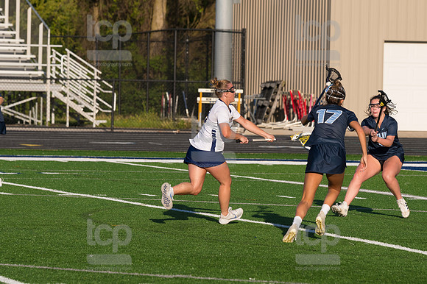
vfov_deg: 4.8
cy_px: 142
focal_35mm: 285
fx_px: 3378
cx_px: 214
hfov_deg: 7.2
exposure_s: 1/1600
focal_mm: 190
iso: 250
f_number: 5.6
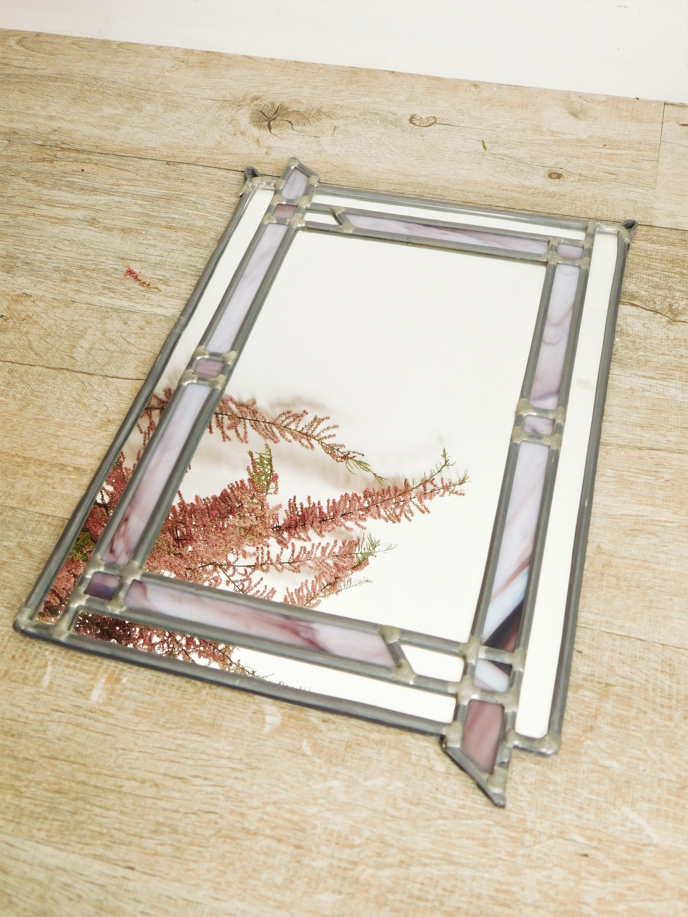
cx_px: 344
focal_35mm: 36
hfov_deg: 39.7
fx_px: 954
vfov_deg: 51.4
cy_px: 458
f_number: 3.5
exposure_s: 1/30
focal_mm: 6.3
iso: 125
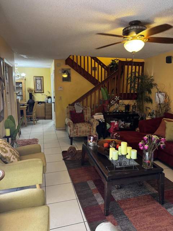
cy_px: 116
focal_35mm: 24
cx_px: 86
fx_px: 160
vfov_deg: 71.6
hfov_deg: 56.8
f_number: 1.78
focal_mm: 6.76
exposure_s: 1/60
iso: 320
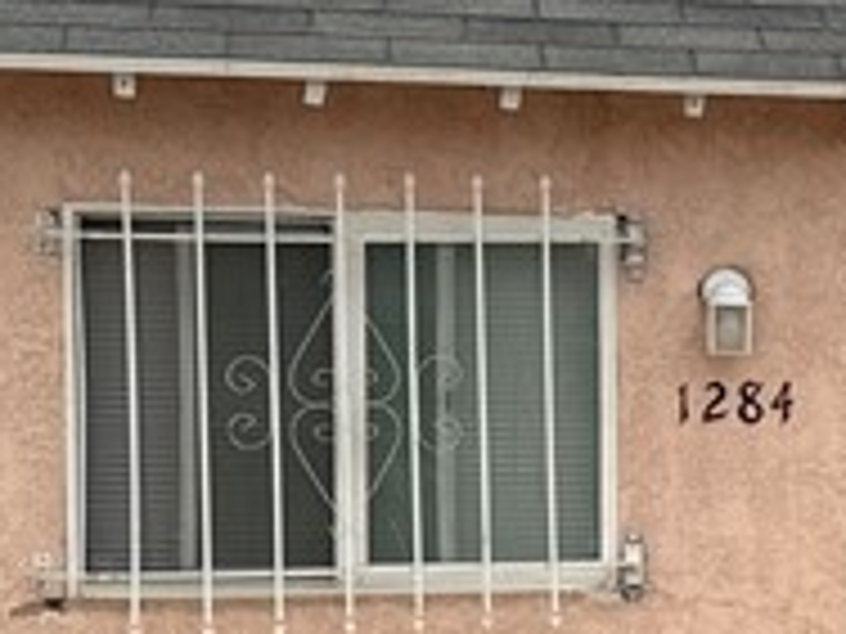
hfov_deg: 14.0
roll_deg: +0.2
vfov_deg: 11.3
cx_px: 1310
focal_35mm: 131
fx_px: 3202
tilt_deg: -0.8
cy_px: 450
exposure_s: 1/6711
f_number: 1.78
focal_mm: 6.76
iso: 80
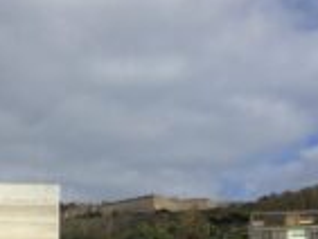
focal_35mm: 82
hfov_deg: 23.3
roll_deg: -1.3
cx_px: 47
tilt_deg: +5.1
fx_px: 754
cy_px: 275
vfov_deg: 17.3
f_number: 2.2
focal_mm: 4.15
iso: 32
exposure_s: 1/3968
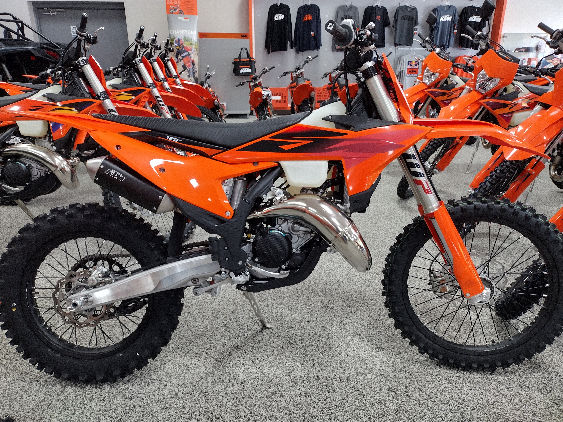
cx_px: 282
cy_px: 211
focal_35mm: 27
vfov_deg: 51.4
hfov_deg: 65.3
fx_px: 439
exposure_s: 1/40
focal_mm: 4.71
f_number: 1.7
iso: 178
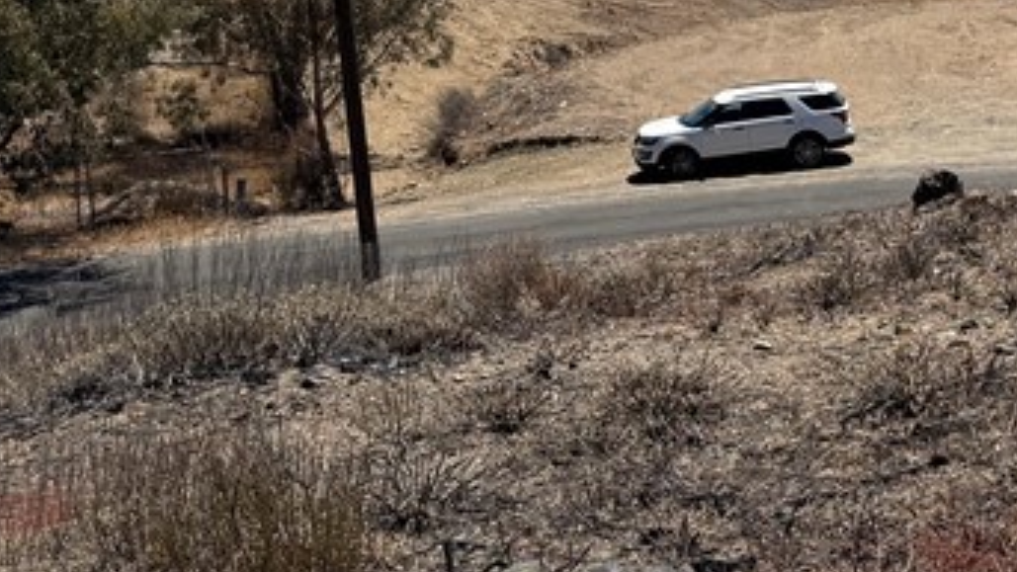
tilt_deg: -13.9
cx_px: 1044
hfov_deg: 25.7
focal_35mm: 78
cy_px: 163
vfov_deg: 15.4
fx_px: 2104
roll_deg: +1.8
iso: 80
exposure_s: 1/5348
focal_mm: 6.76
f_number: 1.78
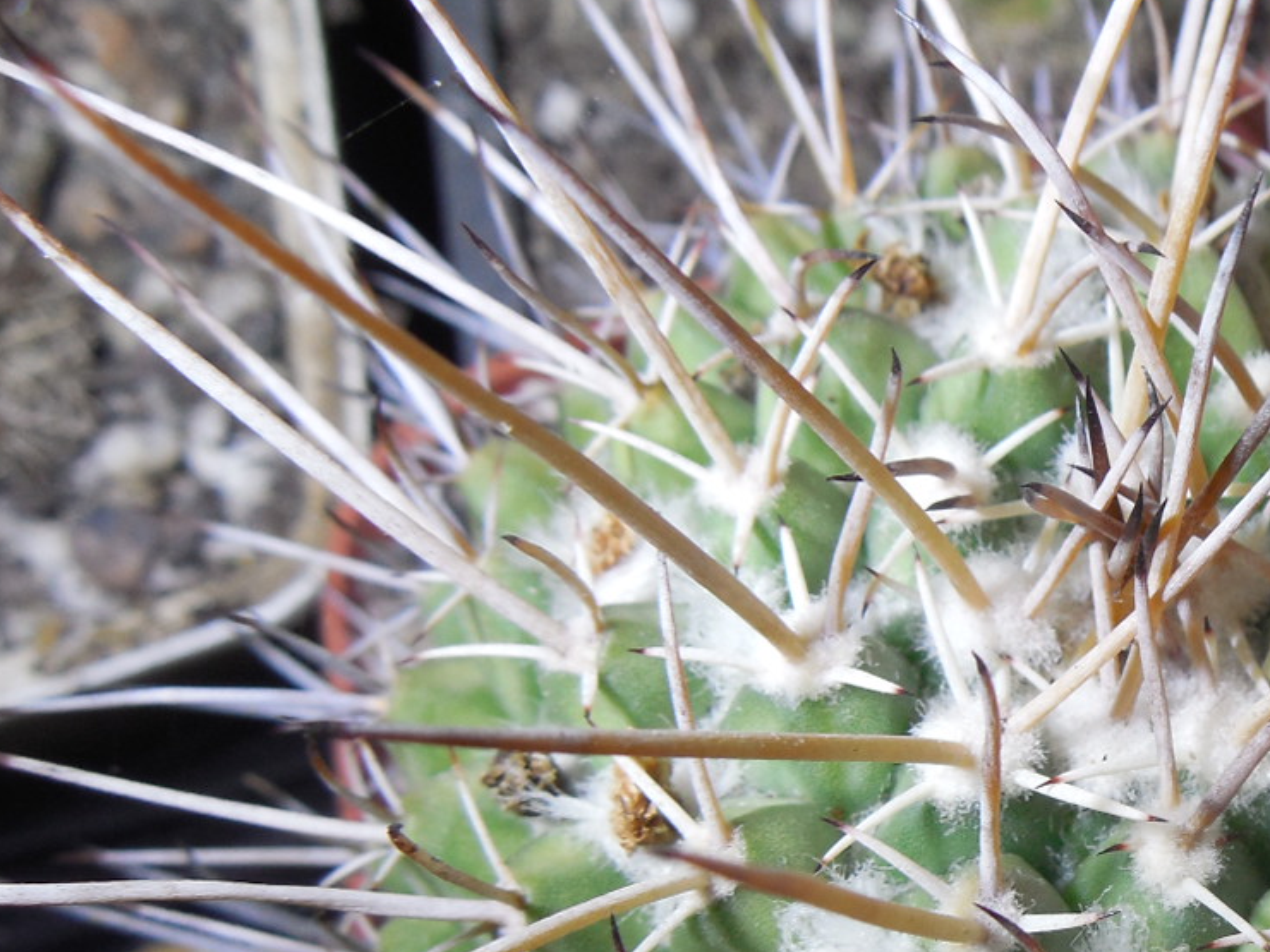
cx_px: 1251
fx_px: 2458
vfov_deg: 21.8
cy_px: 702
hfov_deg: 27.4
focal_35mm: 67
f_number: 3.6
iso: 125
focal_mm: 5.6
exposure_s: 1/30
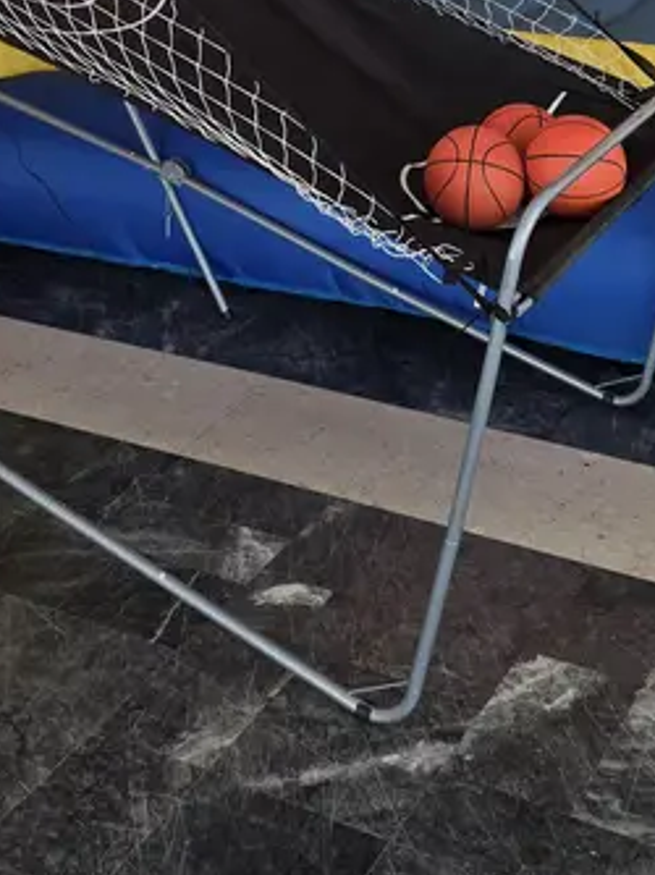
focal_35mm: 62
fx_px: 1566
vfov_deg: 26.9
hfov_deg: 23.6
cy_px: -223
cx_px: 415
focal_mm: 6.25
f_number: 1.7
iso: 125
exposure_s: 1/100
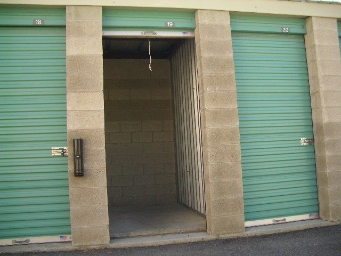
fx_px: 345
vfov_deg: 40.7
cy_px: 128
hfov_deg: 52.6
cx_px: 170
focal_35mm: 35
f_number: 2.6
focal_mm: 5.8
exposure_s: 1/320
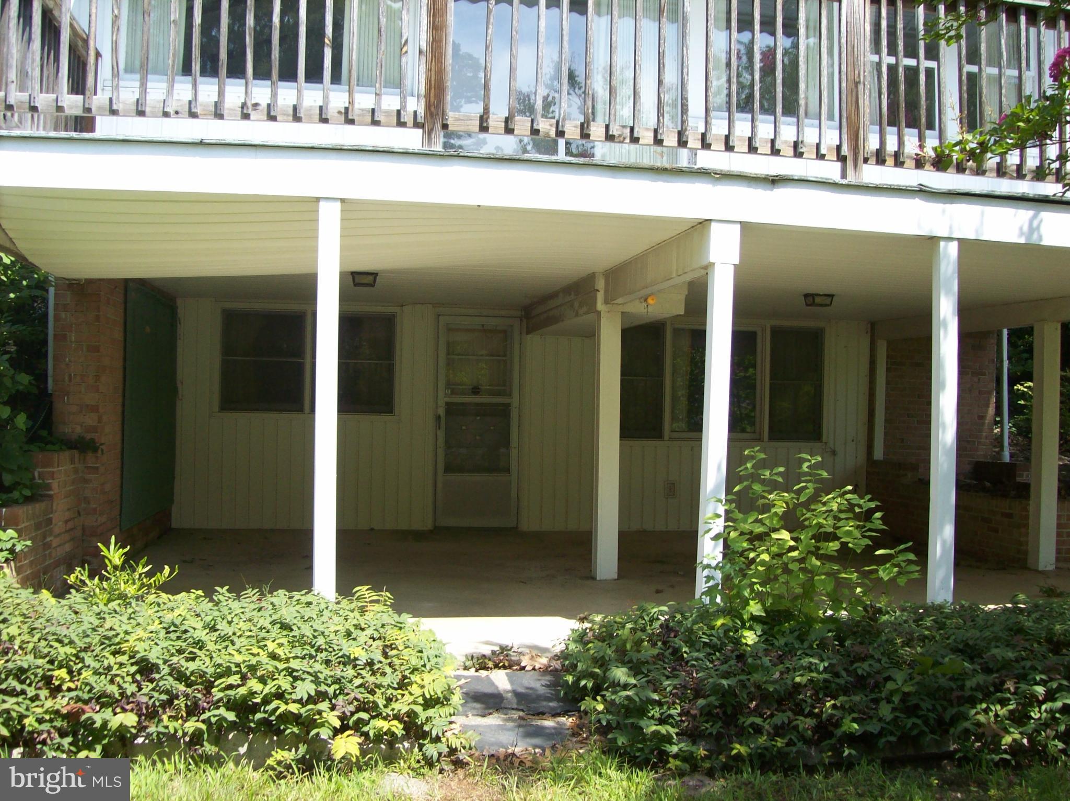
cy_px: 400
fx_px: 1112
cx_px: 535
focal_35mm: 36
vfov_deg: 39.6
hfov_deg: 51.4
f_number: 2.7
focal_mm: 6
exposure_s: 1/444
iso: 80
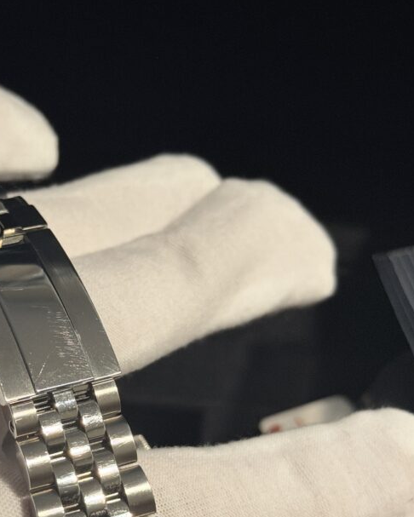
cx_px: 97
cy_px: 332
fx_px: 1209
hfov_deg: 19.3
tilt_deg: -56.6
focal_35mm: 79
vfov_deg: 24.1
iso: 250
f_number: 1.78
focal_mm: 6.76
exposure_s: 1/40
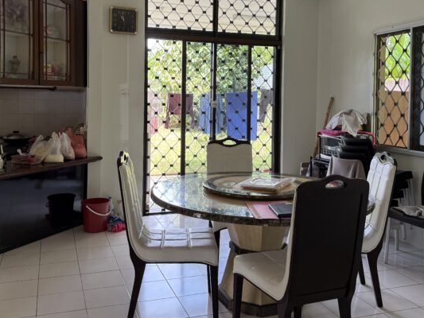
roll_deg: -1.2
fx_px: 441
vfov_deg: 39.2
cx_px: 200
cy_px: 108
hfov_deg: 51.3
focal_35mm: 36
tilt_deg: -0.5
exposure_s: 1/100
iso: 80
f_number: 1.78
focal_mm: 6.76
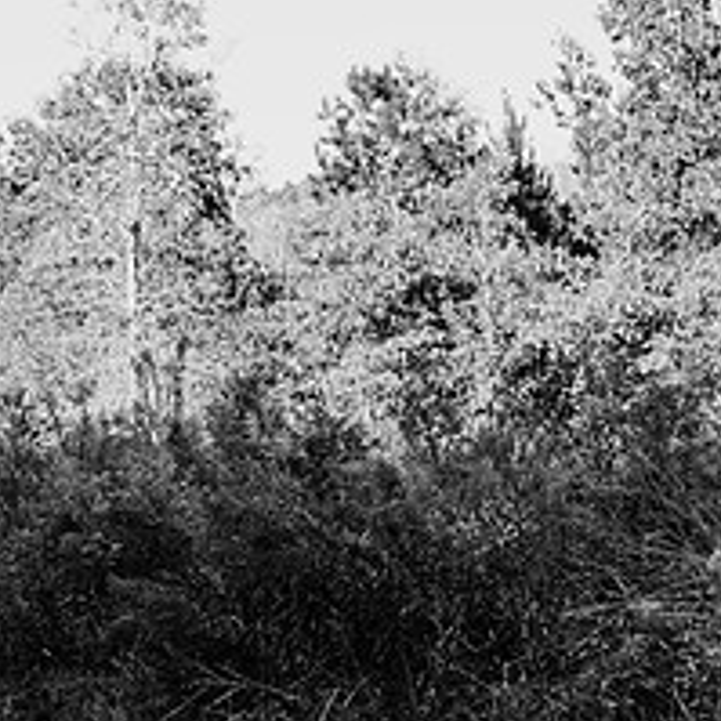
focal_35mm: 124
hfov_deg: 13.7
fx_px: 2922
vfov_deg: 14.0
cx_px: -120
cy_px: 513
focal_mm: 50
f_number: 2.5
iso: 400
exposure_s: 1/1250
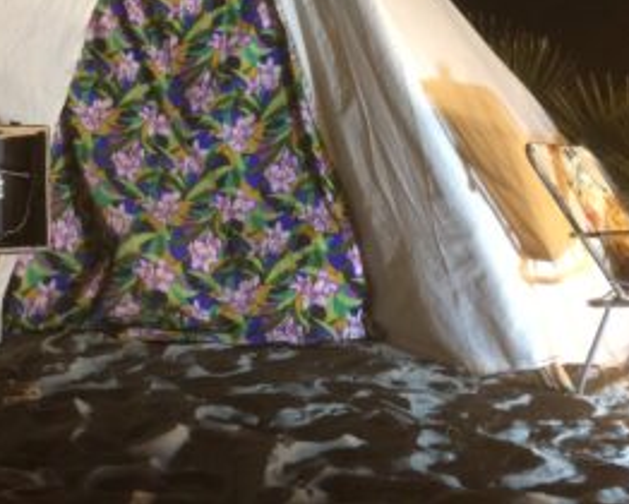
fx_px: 1006
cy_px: 56
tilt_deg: +5.9
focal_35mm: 54
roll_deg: +0.1
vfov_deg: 27.2
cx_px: 204
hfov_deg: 34.4
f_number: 2.2
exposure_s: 1/25
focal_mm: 4.15
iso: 320
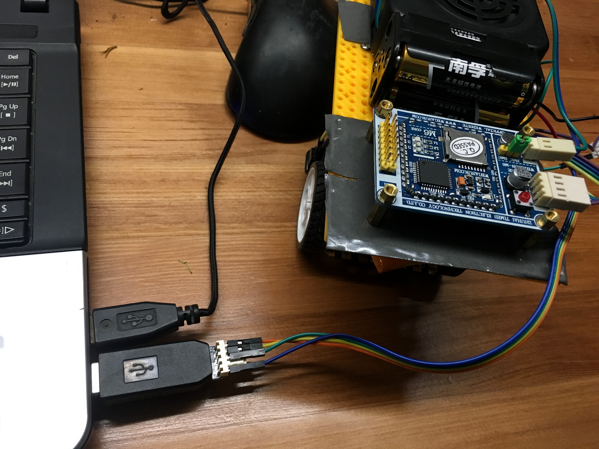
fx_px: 502
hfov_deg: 61.7
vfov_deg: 48.2
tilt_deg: -55.4
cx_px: 300
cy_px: 224
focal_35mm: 29
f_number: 2.2
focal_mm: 4.15
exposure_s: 1/33
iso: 200
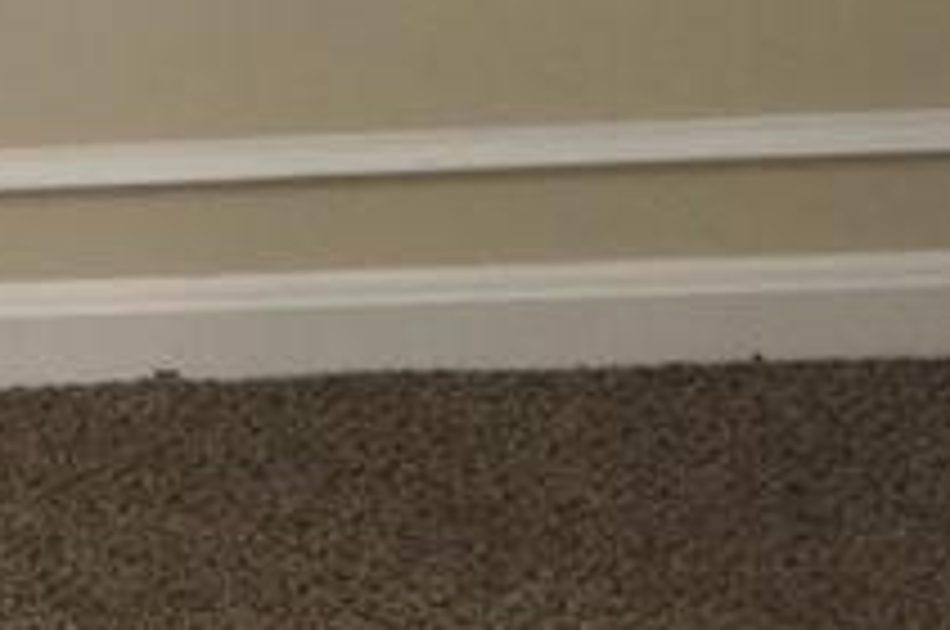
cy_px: -1408
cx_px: -1544
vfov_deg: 7.2
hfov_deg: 10.3
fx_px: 4321
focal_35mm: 164
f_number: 2.8
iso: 3200
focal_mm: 24
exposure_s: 1/160
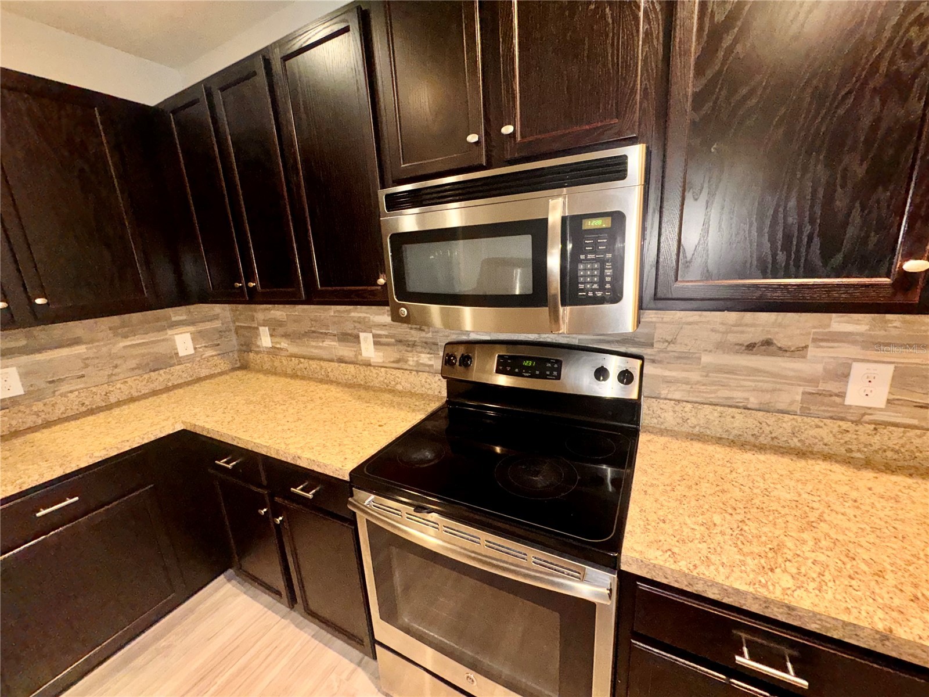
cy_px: 348
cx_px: 464
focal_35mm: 14
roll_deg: +3.9
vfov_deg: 85.7
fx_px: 376
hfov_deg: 102.1
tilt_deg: -14.4
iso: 200
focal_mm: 2.22
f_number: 2.2
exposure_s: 1/60
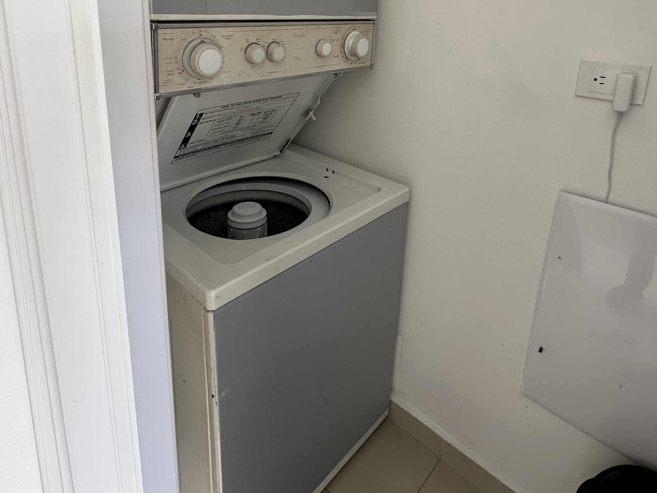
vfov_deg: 55.7
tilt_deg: -13.7
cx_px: 351
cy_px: 117
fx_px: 437
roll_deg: -4.4
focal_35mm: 23
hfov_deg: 73.8
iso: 100
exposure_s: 1/99
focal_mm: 2.22
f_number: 2.2
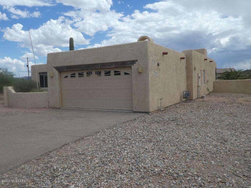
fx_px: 203
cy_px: 94
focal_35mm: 28
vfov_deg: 49.7
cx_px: 126
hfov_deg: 63.4
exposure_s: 1/1000
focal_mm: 5
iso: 80
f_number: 3.5
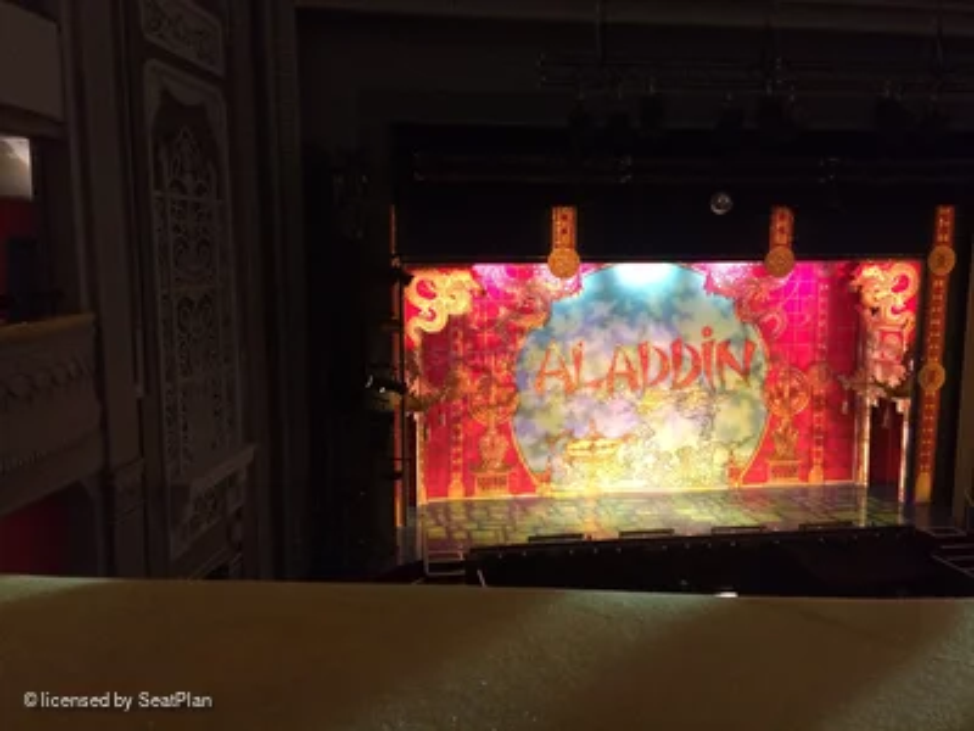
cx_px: 487
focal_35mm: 29
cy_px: 366
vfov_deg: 48.2
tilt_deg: -9.6
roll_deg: +0.2
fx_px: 816
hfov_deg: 61.7
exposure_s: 1/25
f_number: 2.2
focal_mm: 4.15
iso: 320
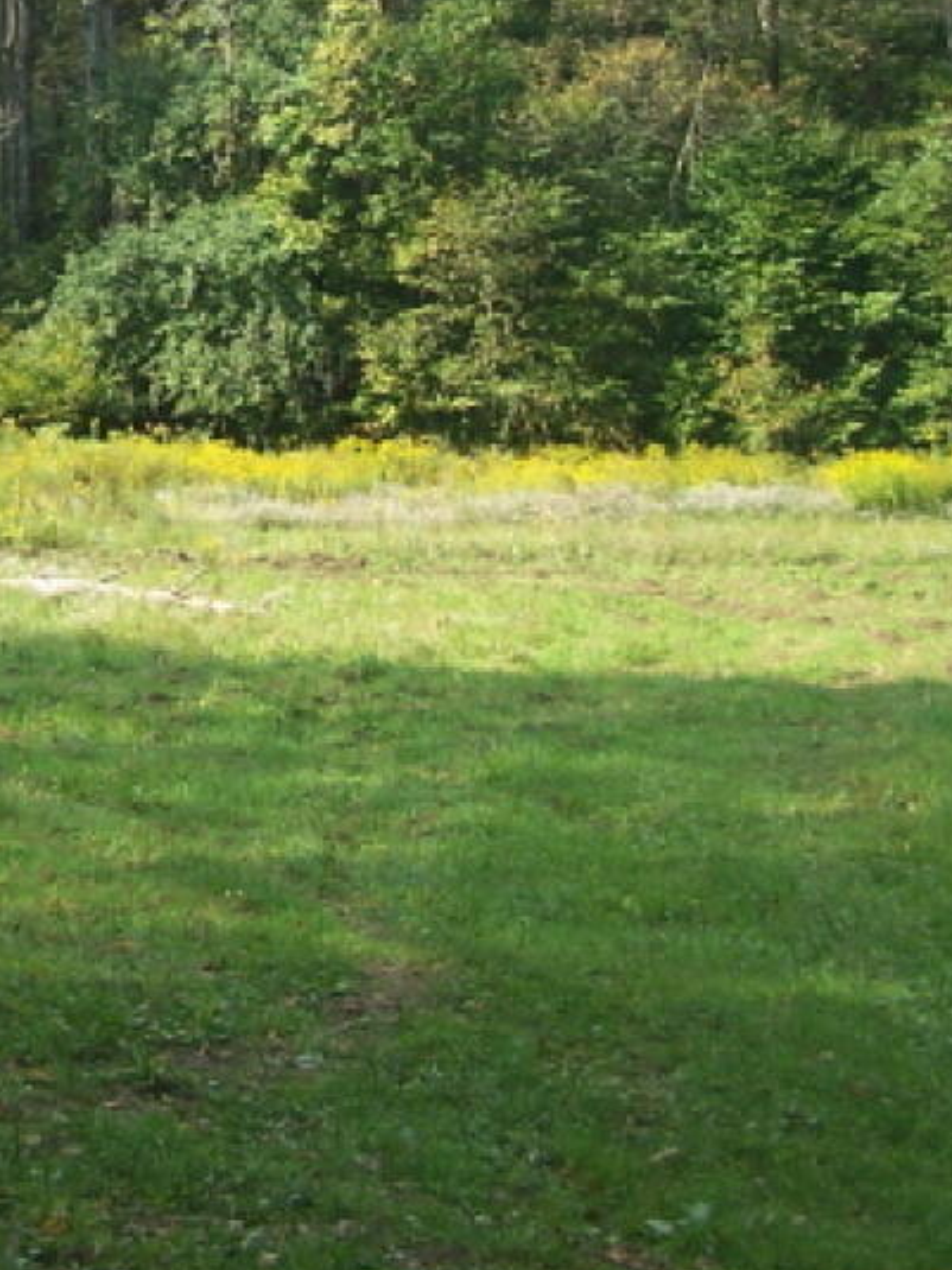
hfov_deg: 14.9
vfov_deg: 19.8
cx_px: -95
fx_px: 3558
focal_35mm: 97
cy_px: 72
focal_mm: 6.3
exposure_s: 1/320
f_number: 2.8
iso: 80
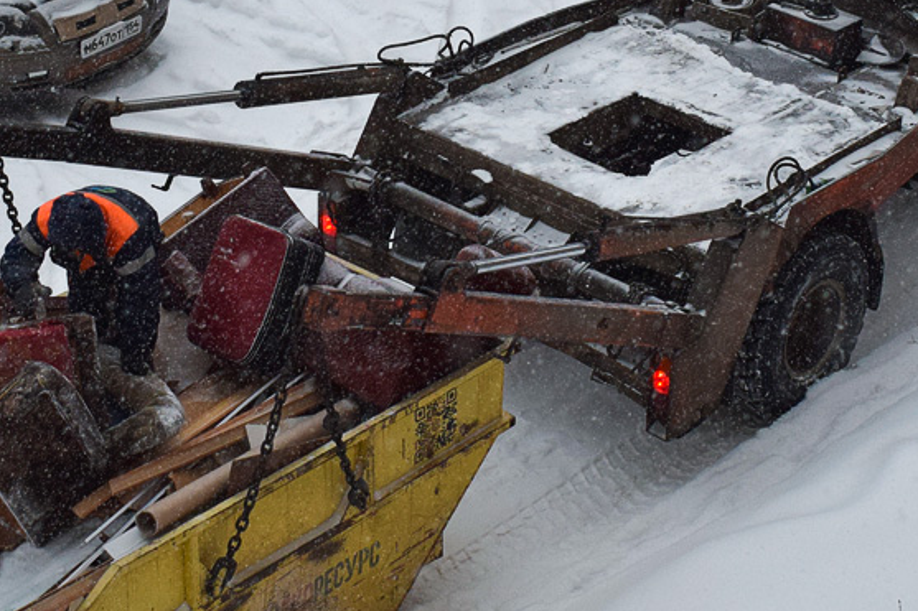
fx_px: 2141
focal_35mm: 84
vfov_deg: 16.2
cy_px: 191
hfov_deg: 24.1
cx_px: 607
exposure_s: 1/320
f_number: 5.6
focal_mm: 26
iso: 800
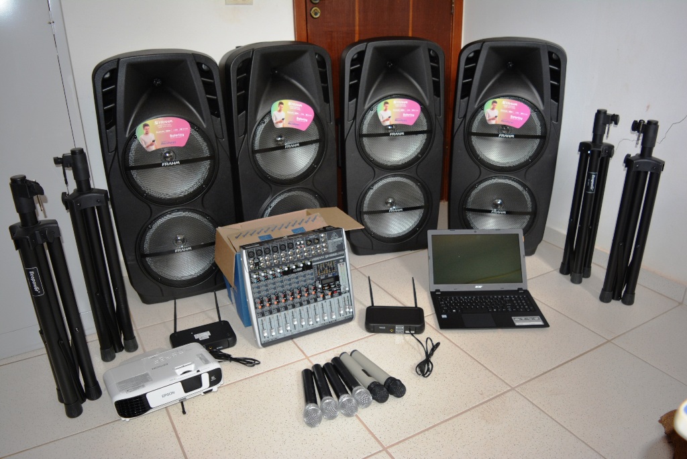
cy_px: 230
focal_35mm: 27
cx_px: 344
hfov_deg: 67.4
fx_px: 516
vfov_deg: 48.0
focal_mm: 18
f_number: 3.5
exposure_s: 1/60
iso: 400
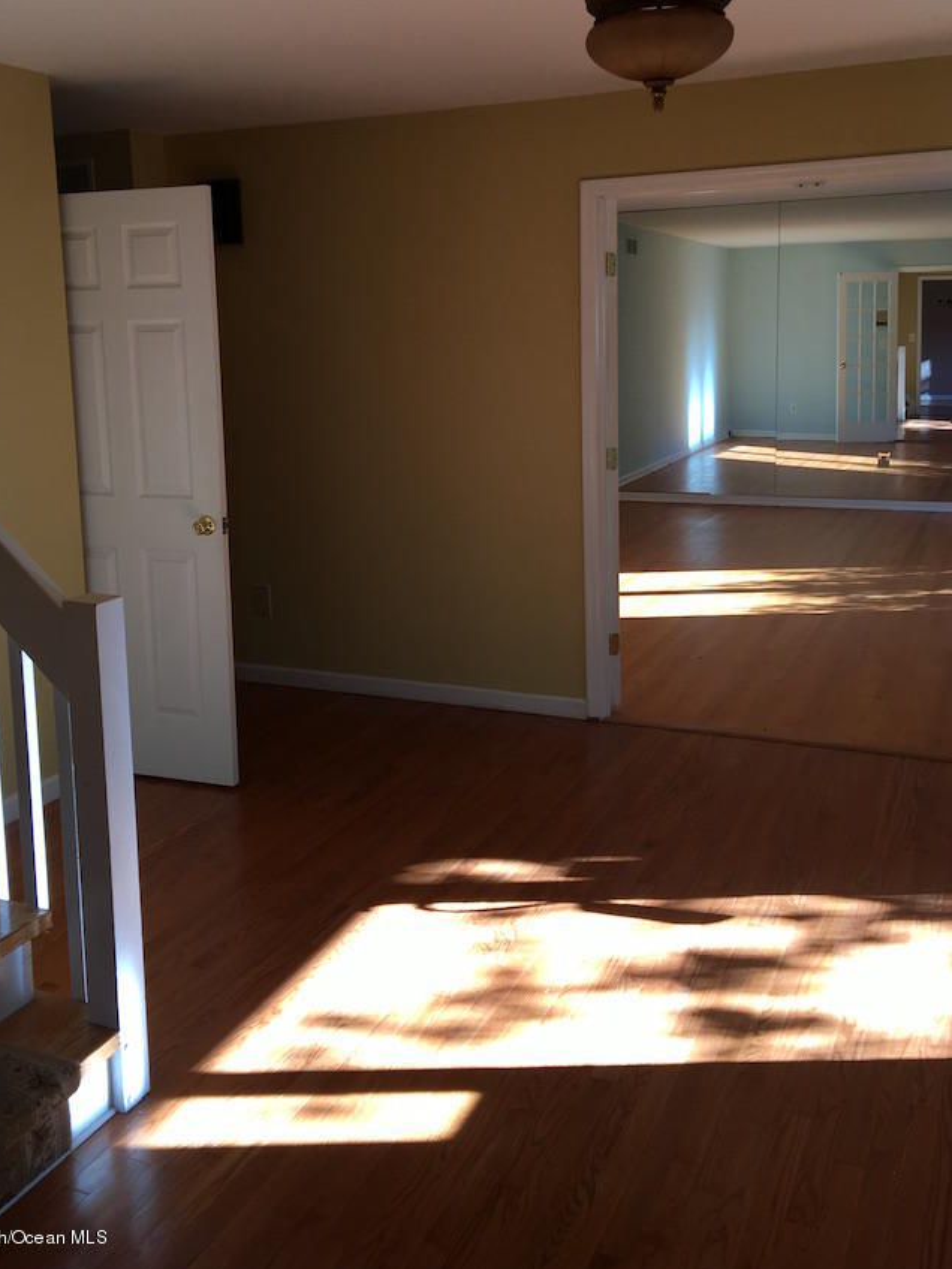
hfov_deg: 40.6
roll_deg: +1.1
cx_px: 427
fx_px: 1283
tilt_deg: -9.0
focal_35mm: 35
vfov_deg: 52.4
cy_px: 524
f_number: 2.2
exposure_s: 1/60
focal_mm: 4.15
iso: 32
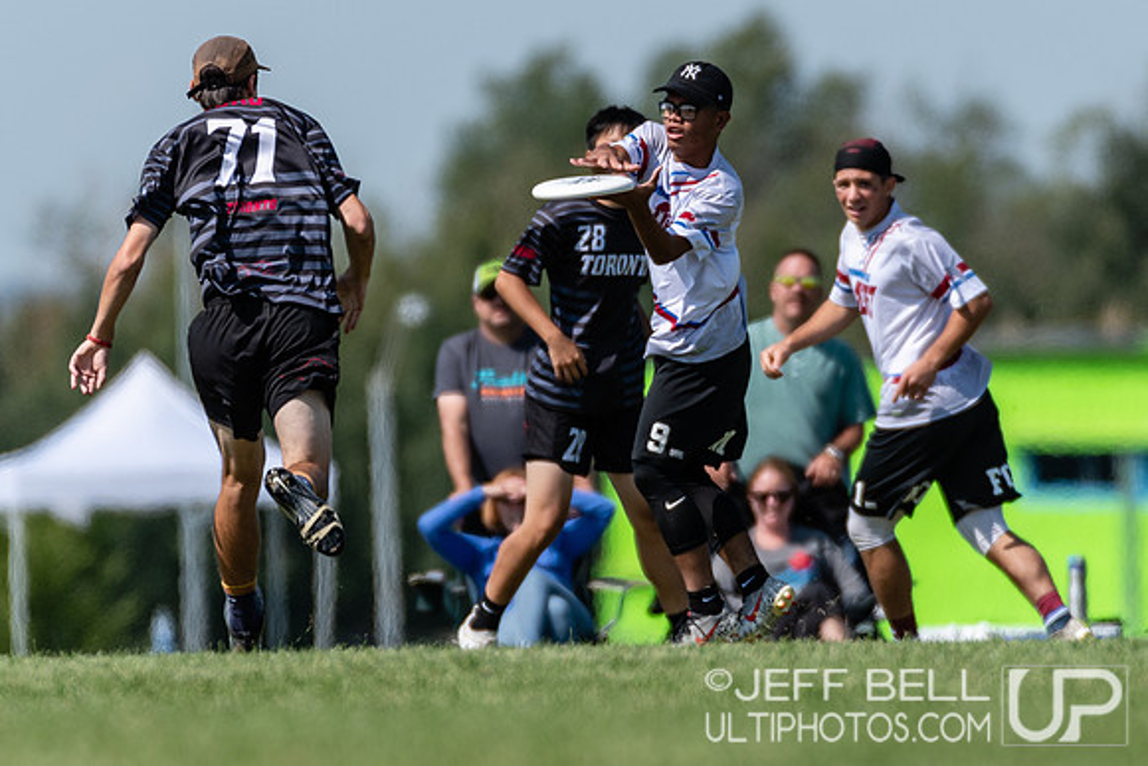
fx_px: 31328
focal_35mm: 982
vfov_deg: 1.4
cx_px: 707
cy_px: 362
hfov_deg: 2.1
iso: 100
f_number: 4
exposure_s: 1/1600
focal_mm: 400
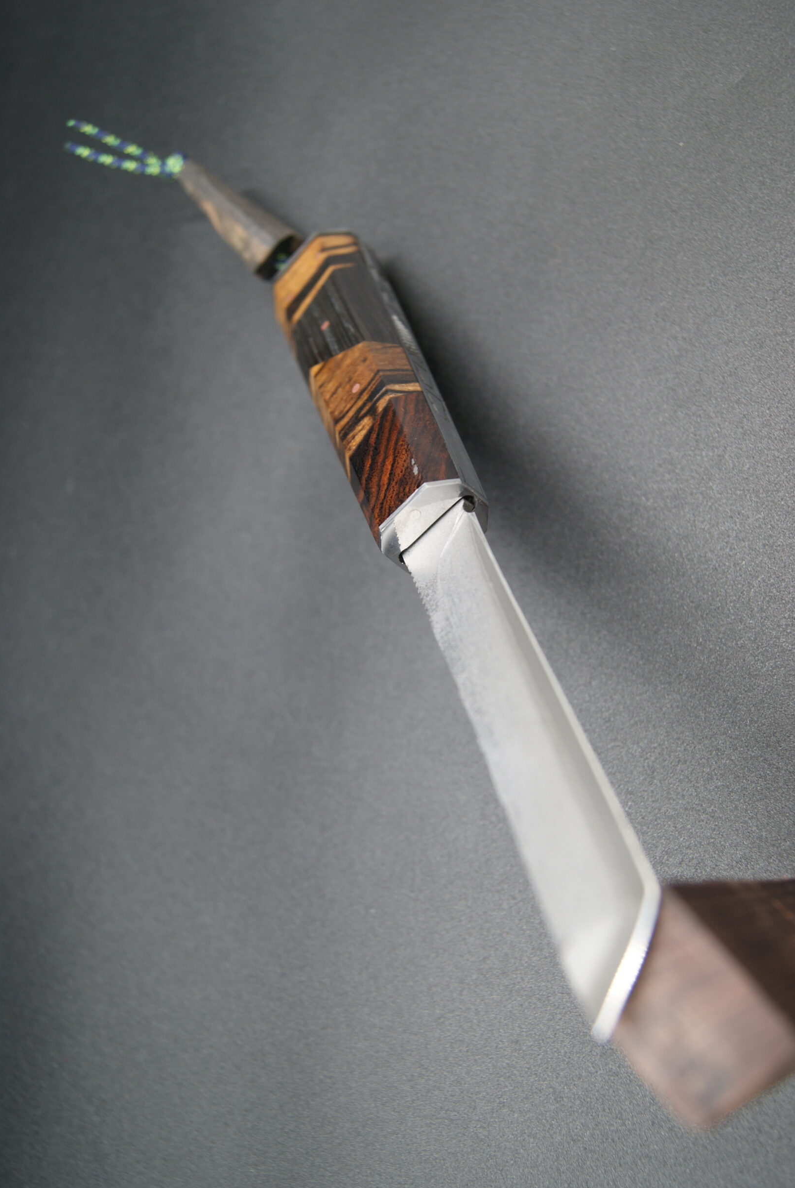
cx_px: 417
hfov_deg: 35.1
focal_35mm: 38
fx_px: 1255
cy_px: 600
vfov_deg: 50.6
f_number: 4
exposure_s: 1/40
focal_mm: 24
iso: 125
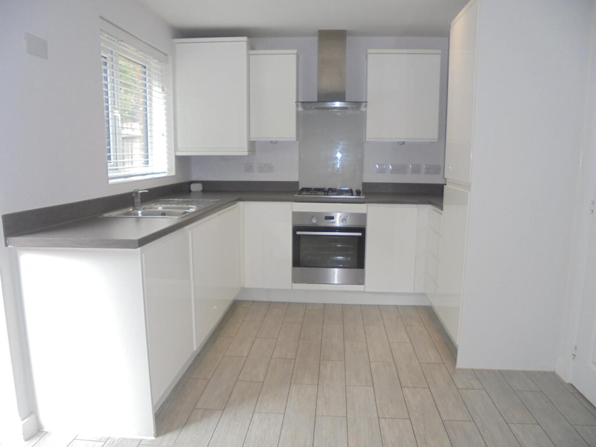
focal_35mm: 26
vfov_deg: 53.1
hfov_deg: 67.3
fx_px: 448
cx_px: 298
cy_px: 224
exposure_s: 1/40
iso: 100
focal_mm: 4.6
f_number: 3.5
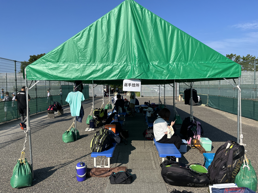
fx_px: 194
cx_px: 129
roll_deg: -0.3
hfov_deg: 67.3
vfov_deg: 53.1
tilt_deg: -3.6
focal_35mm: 26
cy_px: 96
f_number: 1.6
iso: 50
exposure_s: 1/3745
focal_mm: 5.1
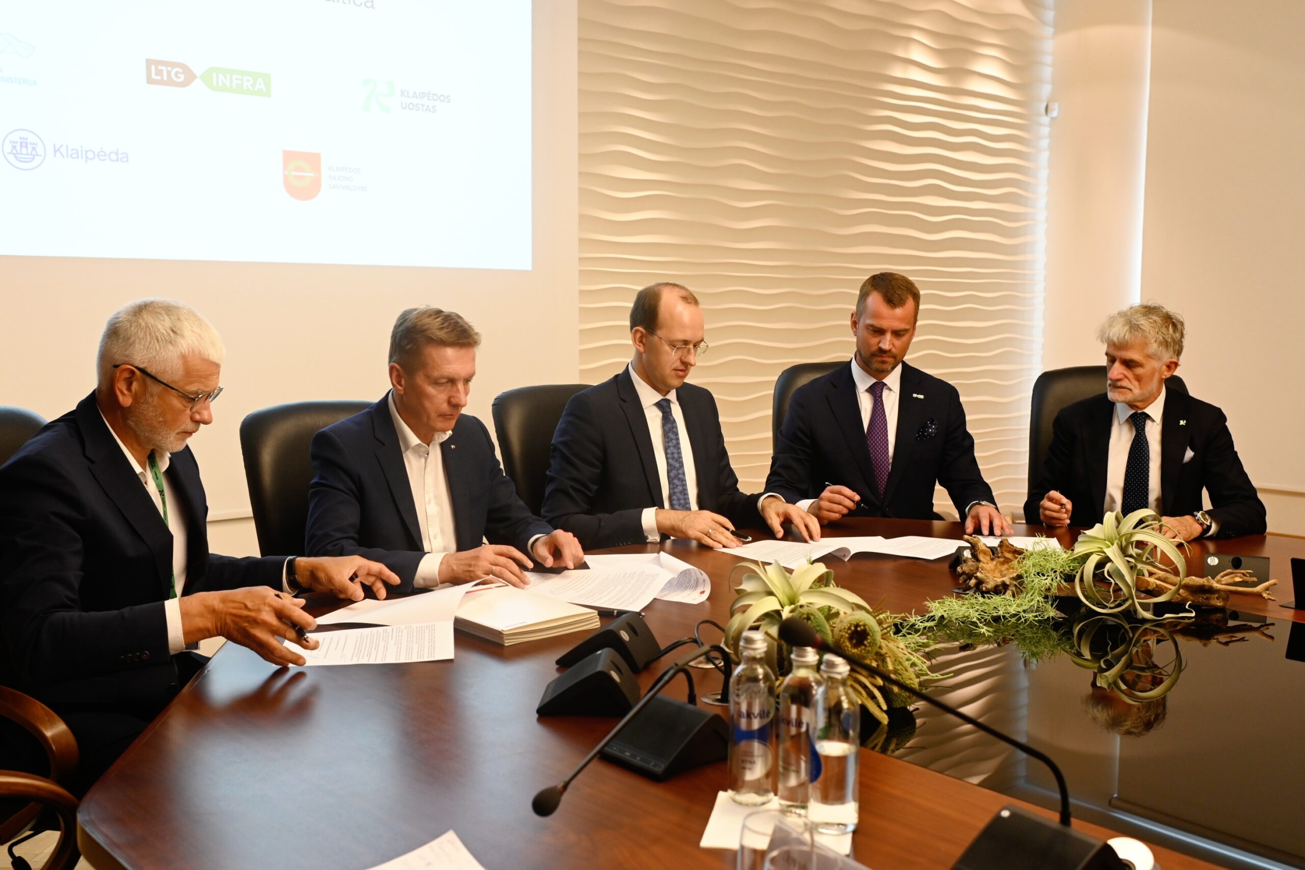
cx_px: 652
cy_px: 435
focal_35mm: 35
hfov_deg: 54.4
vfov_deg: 37.8
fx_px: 1268
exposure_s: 1/125
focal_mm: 35
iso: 1600
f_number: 5.6
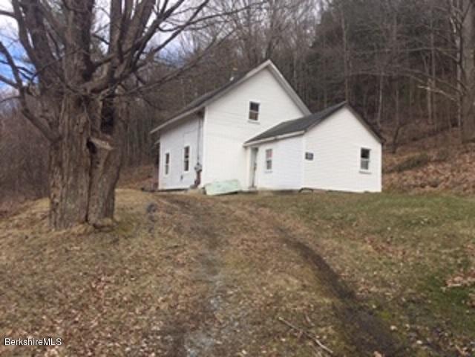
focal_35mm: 29
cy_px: 178
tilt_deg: +5.4
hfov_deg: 61.7
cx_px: 238
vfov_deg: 48.2
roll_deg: -4.5
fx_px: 398
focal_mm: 4.15
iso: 32
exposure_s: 1/824
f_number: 2.2
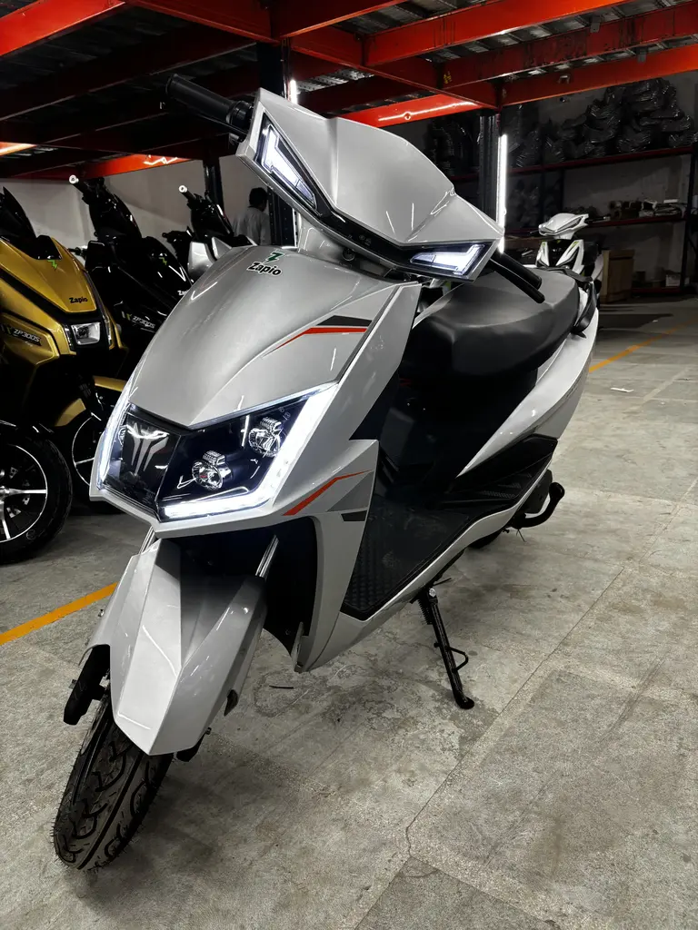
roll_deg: +2.5
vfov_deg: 67.3
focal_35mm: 26
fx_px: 699
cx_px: 349
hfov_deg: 53.1
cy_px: 465
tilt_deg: -15.3
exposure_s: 1/50
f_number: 1.6
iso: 80
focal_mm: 5.96
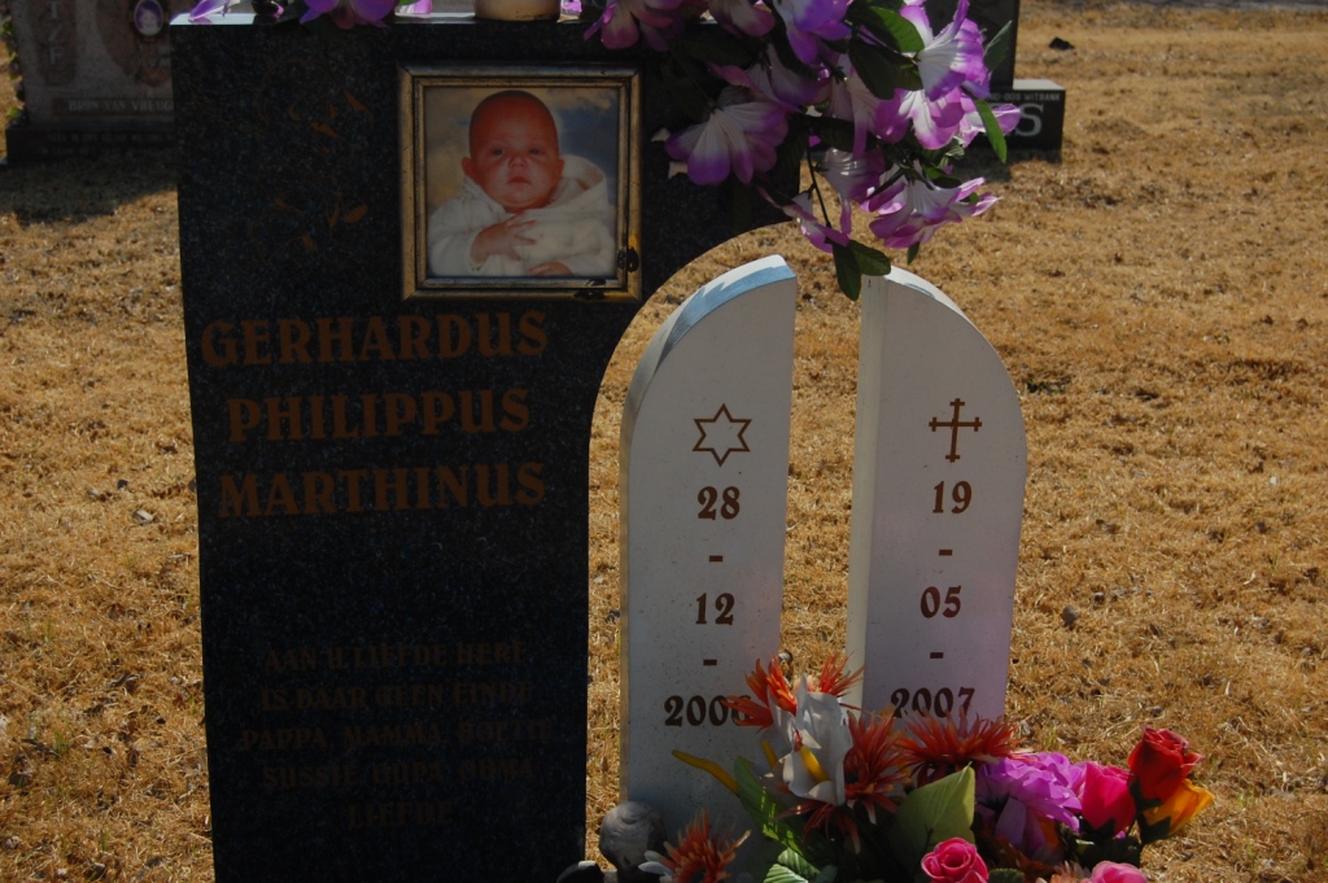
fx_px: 2101
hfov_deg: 35.1
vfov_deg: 23.7
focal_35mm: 57
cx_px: 664
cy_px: 442
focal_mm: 38
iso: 400
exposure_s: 1/1600
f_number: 7.1
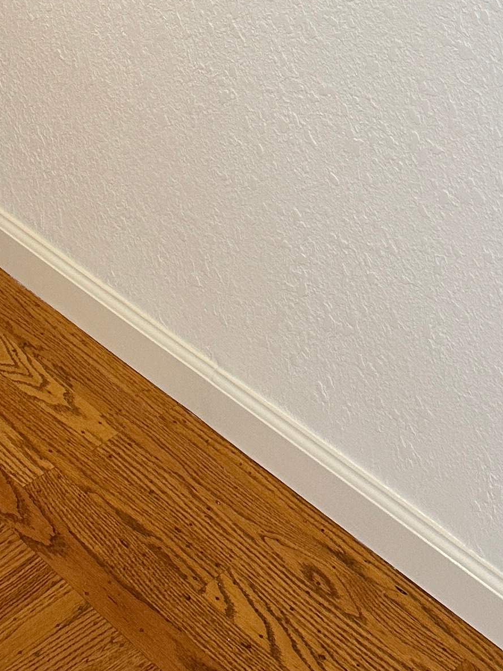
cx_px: 231
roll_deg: -0.6
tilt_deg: -11.3
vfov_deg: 19.9
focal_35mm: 82
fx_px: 1589
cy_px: -398
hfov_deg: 18.0
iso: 125
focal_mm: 6.86
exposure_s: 1/60
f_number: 1.78
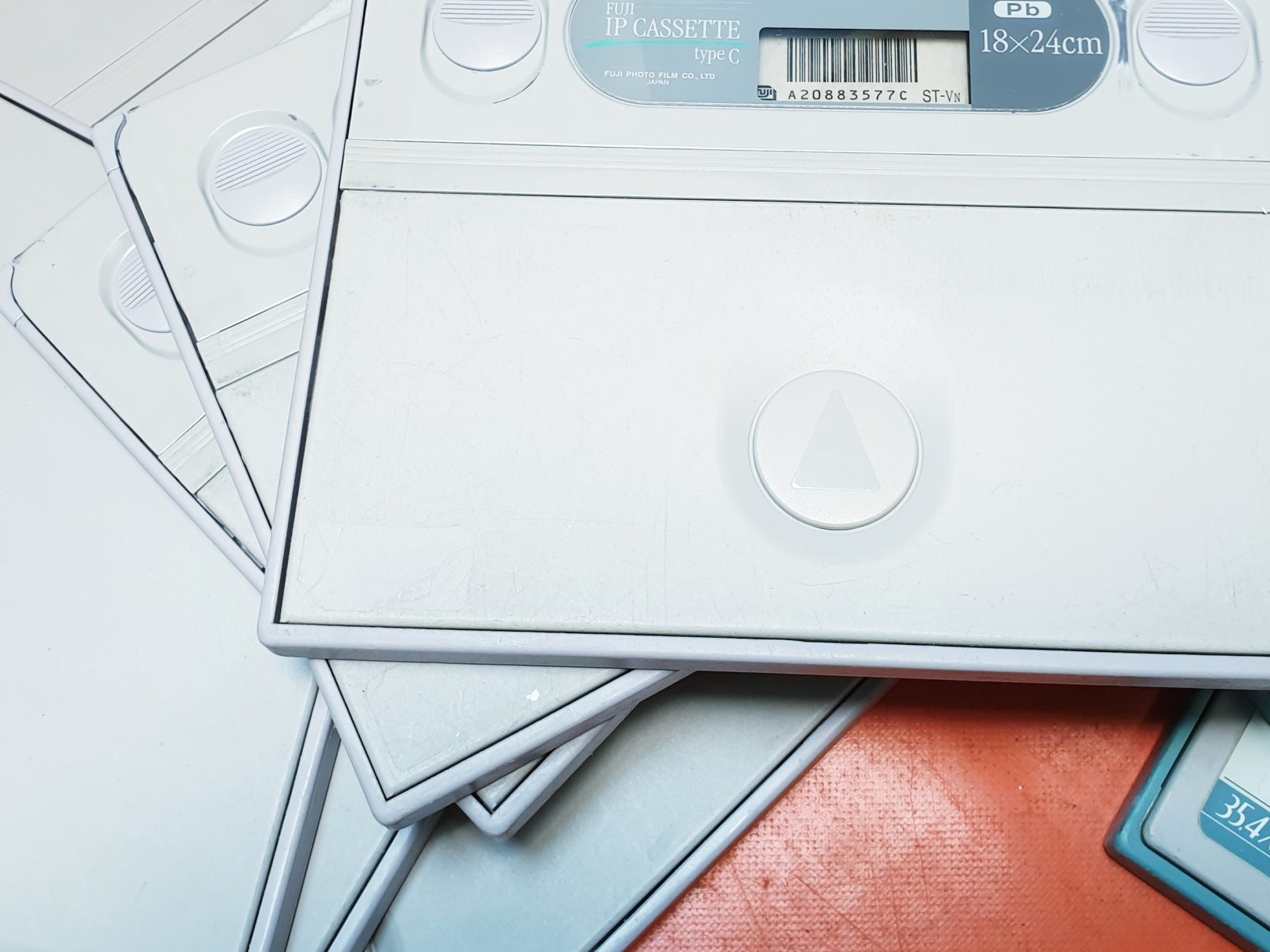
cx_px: 716
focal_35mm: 41
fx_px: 1505
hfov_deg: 45.7
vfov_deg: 34.6
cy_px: 265
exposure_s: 1/50
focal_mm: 4.3
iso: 125
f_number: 2.4
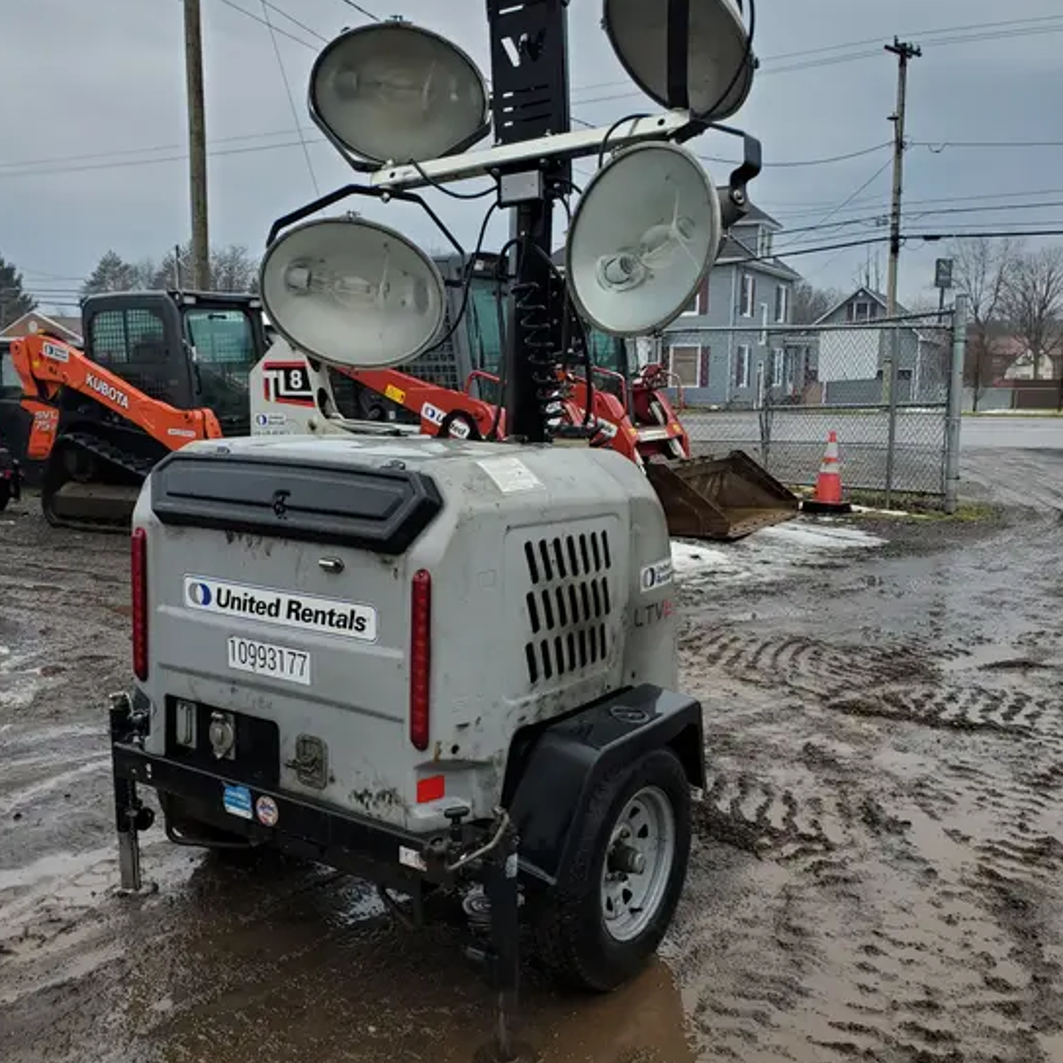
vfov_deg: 52.4
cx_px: 529
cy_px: 588
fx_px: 1077
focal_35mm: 31
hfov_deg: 52.5
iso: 50
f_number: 2.4
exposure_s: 1/170
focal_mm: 4.3
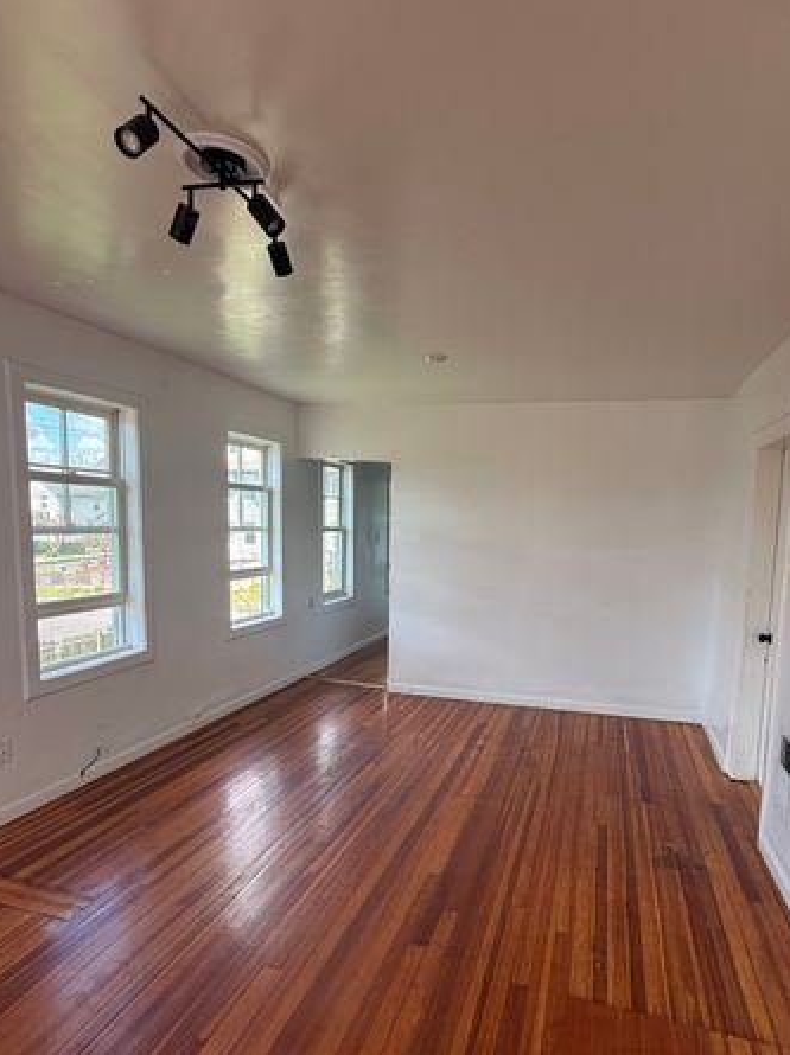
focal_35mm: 21
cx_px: 425
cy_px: 596
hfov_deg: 63.3
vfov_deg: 78.6
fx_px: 640
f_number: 2.2
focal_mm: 2.22
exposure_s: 1/99
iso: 64
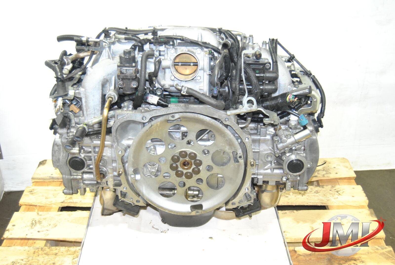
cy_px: 132
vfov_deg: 29.0
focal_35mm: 46
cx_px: 198
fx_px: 511
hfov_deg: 42.3
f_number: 5
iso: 800
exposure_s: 1/60
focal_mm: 31
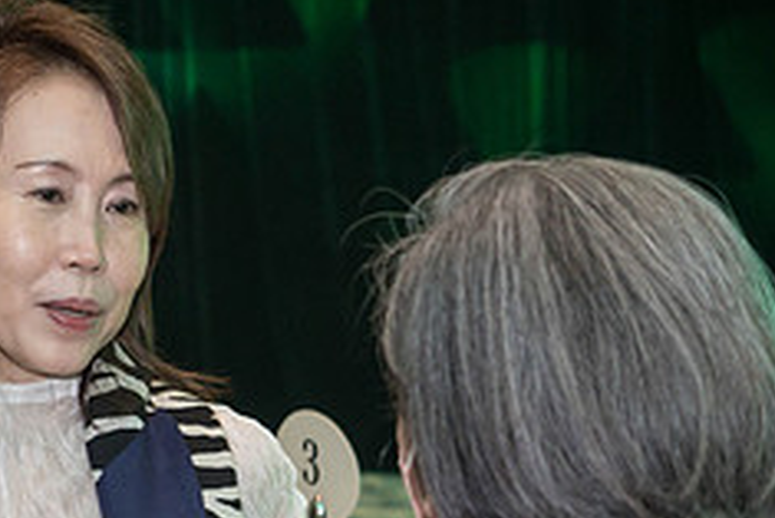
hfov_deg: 13.2
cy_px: 533
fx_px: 3317
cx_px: 132
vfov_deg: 8.9
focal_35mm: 154
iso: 1600
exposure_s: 1/80
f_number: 2.8
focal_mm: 29
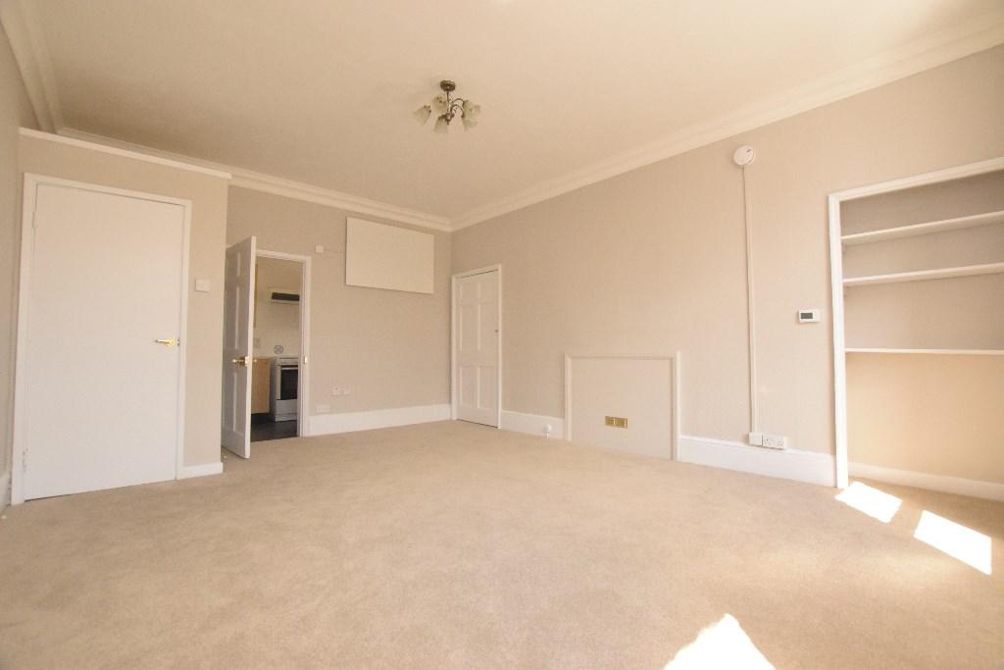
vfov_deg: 77.3
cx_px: 502
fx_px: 418
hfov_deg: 100.4
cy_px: 335
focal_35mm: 15
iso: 3200
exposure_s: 1/800
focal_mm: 10
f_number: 6.3
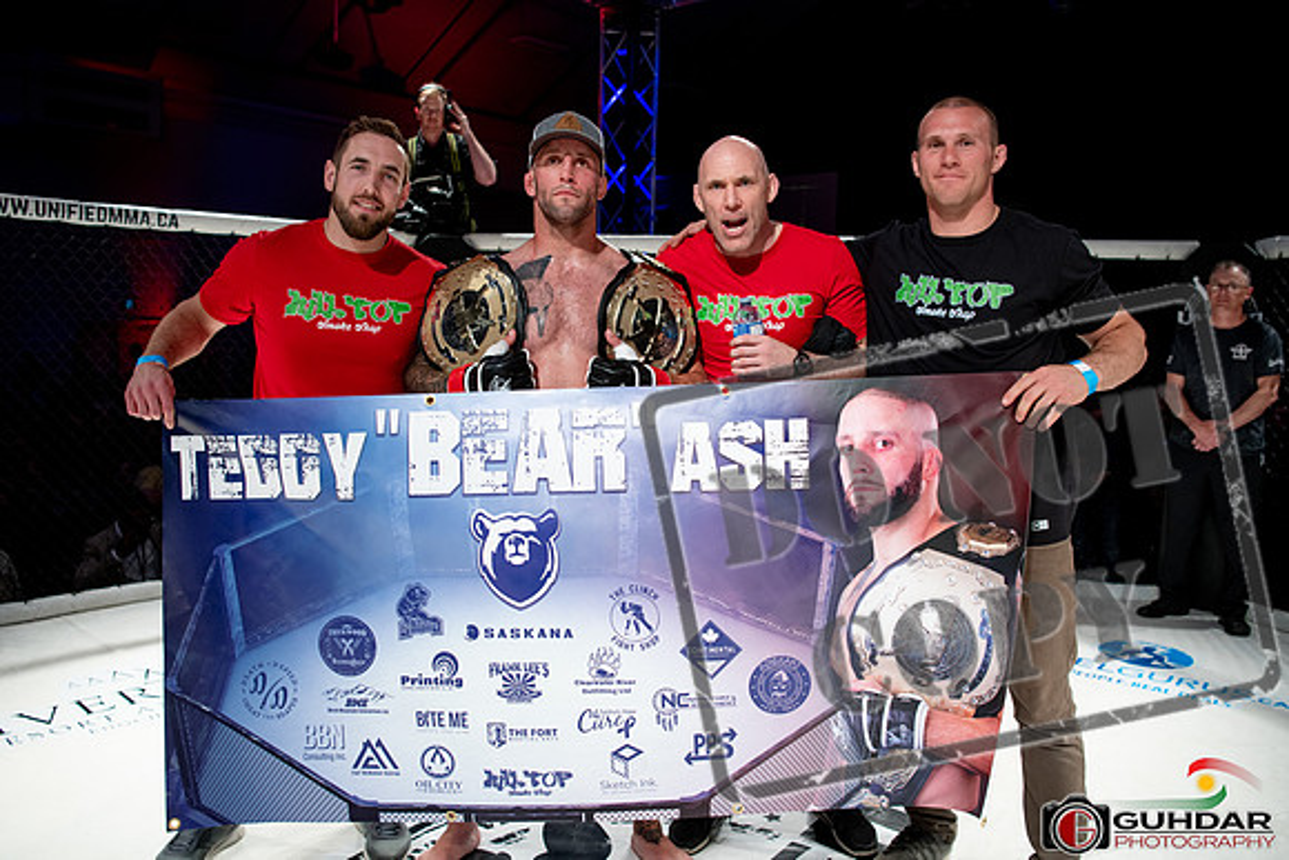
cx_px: 644
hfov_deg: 67.7
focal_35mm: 27
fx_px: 961
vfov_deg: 48.2
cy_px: 430
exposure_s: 1/1000
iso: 400
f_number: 2.8
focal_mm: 24
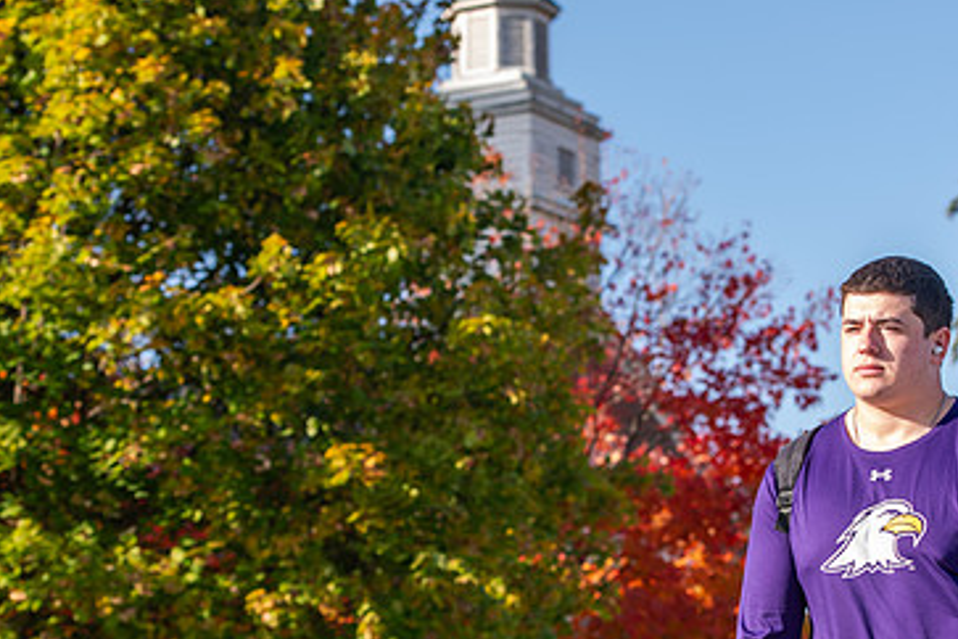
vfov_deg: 12.2
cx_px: 562
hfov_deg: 18.2
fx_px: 2980
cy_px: 368
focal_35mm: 112
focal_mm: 70
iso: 160
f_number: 5
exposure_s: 1/320
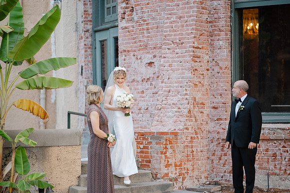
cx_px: 145
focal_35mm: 105
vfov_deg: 13.0
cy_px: 96
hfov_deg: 19.5
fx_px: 845
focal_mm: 105
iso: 100
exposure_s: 1/800
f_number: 1.4
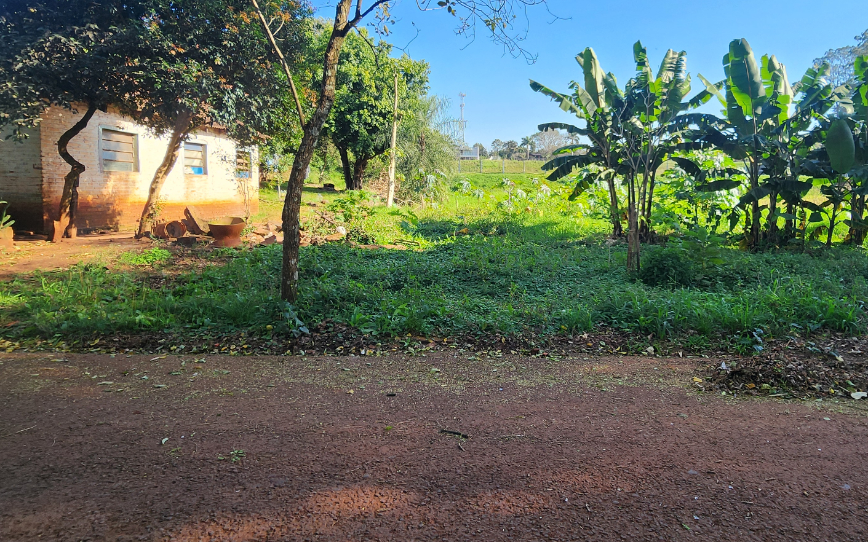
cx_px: 541
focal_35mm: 20
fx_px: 473
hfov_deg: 83.5
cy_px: 224
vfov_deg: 59.3
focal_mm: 2.2
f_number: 2.2
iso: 50
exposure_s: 1/445
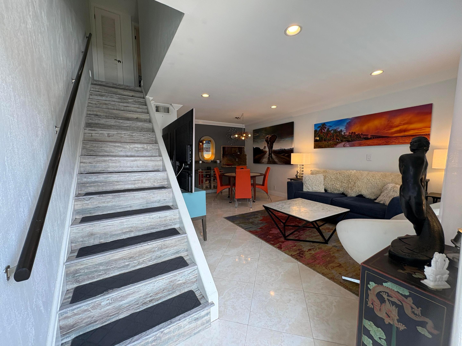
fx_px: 187
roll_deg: +0.3
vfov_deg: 85.7
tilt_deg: -4.1
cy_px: 173
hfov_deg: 102.1
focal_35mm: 14
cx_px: 231
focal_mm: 2.22
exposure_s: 1/120
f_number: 2.2
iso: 80
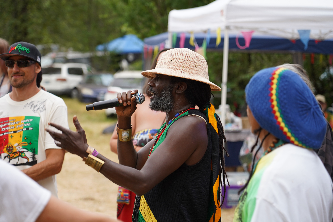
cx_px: 166
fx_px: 971
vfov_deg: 13.0
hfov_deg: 19.5
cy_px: 111
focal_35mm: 105
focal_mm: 105
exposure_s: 1/160
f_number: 4
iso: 320
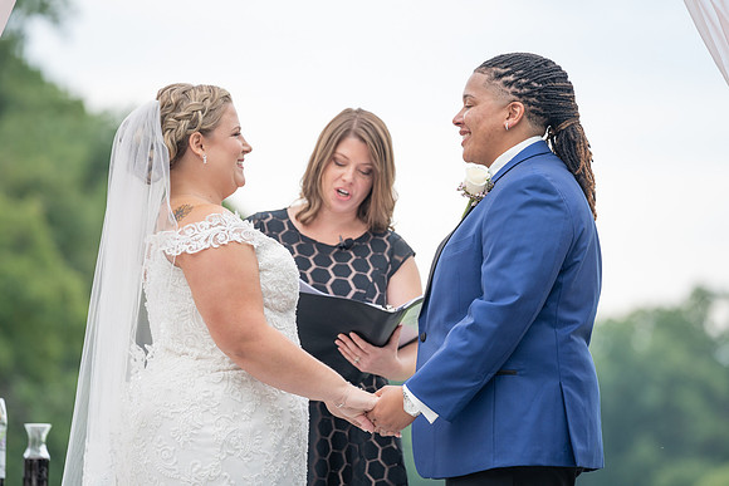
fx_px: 4272
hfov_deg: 9.8
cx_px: 386
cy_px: 244
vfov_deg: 6.5
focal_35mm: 211
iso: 100
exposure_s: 1/200
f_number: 4
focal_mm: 198
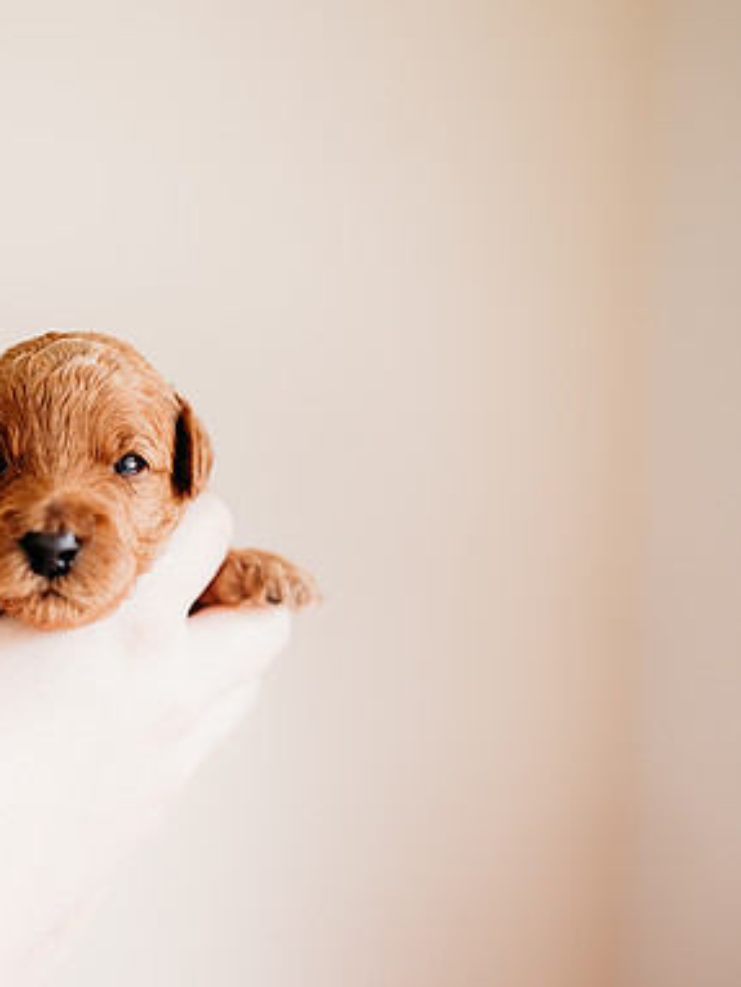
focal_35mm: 35
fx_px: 998
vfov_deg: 52.6
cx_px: 59
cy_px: 497
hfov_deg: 37.7
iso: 200
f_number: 2.2
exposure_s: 1/125
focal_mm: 24
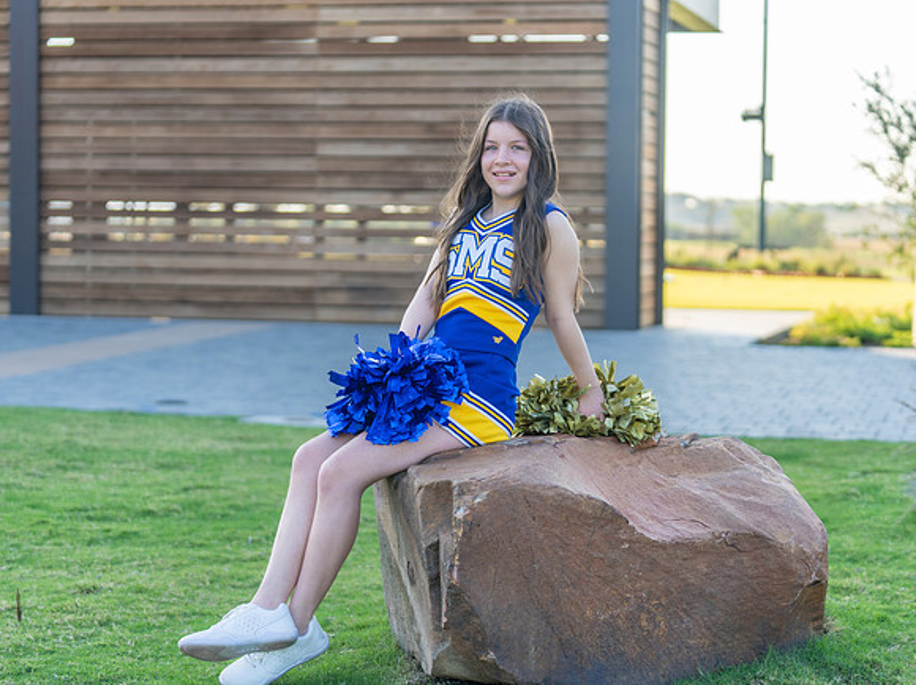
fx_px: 2101
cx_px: 487
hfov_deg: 24.6
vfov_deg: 18.5
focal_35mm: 79
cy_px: 338
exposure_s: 1/400
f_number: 2.8
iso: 100
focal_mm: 70
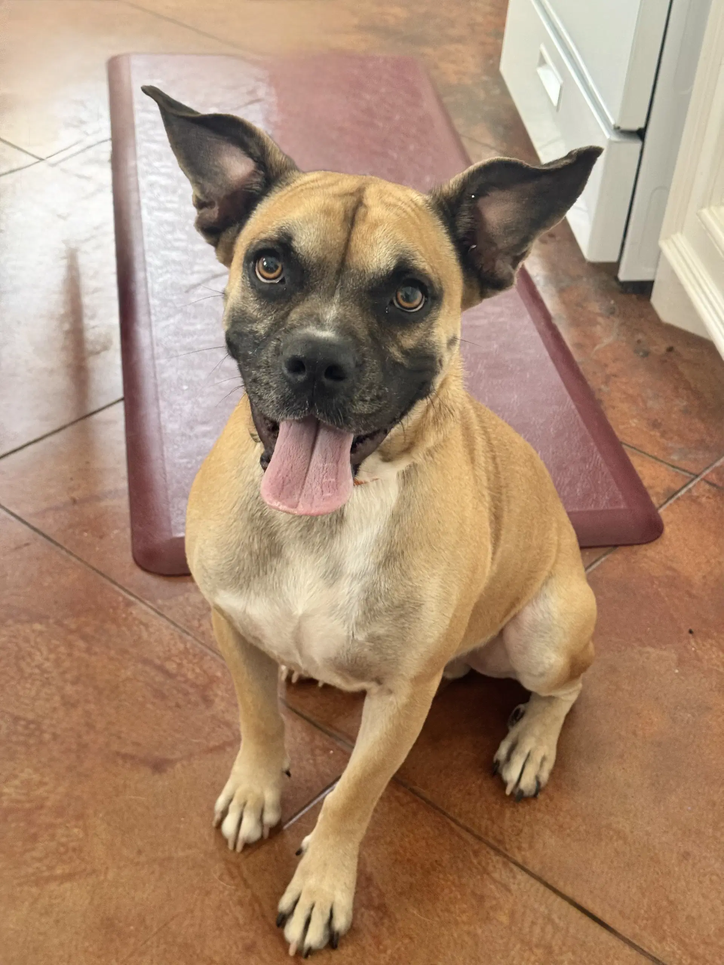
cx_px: 362
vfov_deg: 39.7
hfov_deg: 30.3
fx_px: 1339
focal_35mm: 48
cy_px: 482
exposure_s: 1/60
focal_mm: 6.76
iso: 250
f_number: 1.78
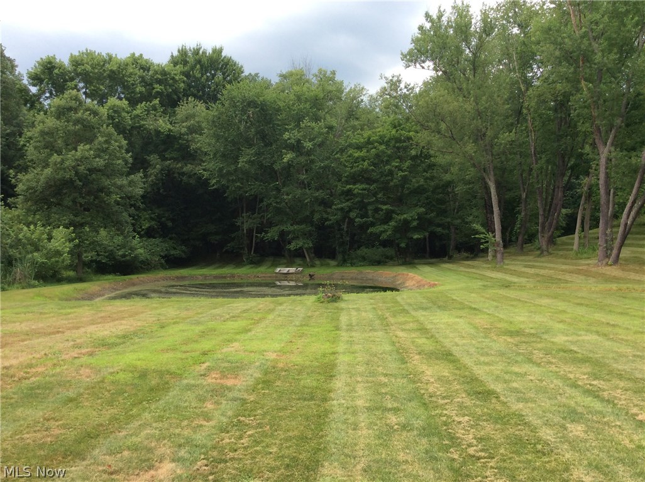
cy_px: 241
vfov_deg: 44.0
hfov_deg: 56.9
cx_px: 322
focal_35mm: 32
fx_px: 595
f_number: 2.4
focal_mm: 3.3
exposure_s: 1/252
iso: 32
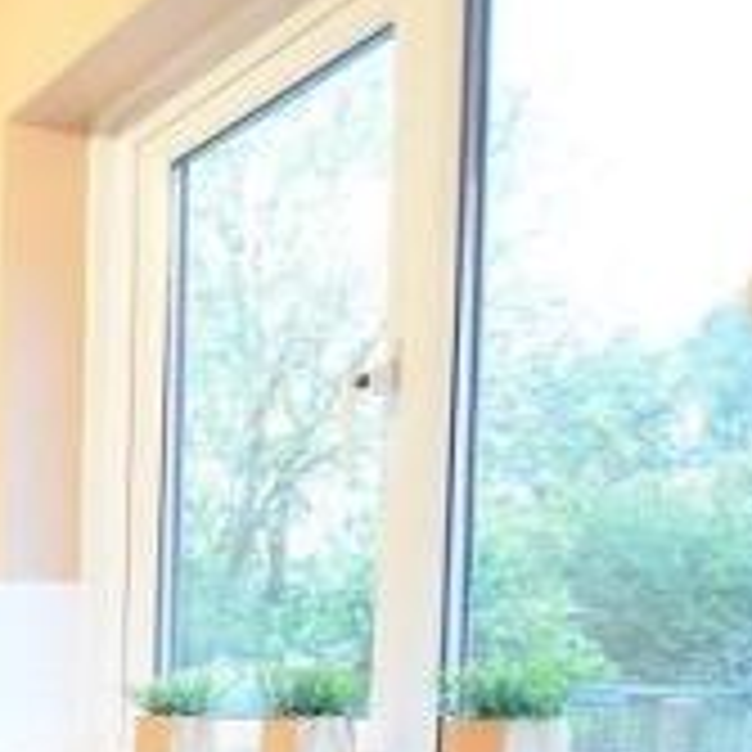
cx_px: -693
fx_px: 1229
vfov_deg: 30.6
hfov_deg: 20.2
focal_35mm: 50
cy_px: 817
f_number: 3.5
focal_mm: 10
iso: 2000
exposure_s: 1/60
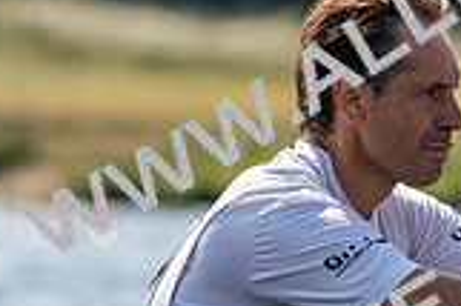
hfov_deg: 1.7
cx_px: 375
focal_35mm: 1197
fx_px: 15312
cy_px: 262
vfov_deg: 1.1
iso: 250
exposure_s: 1/1600
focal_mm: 332
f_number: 6.3
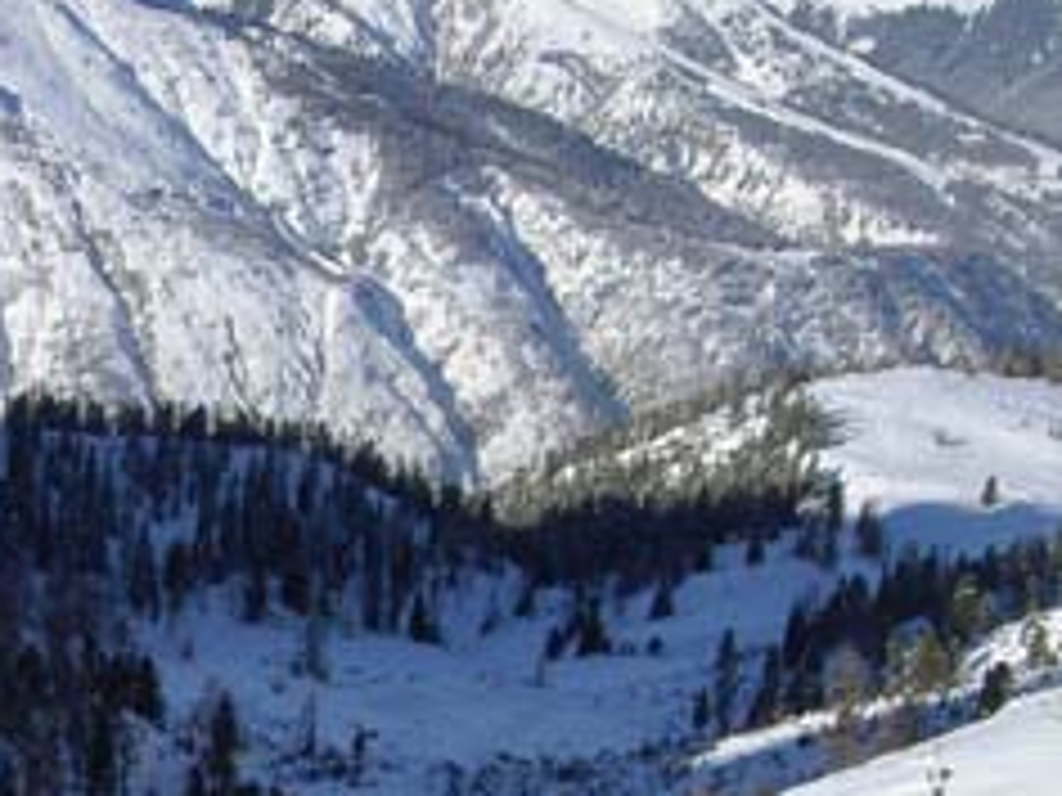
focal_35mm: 91
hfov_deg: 20.8
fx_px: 2792
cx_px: -4
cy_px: 825
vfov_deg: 15.9
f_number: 4.7
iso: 100
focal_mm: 8
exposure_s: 1/800
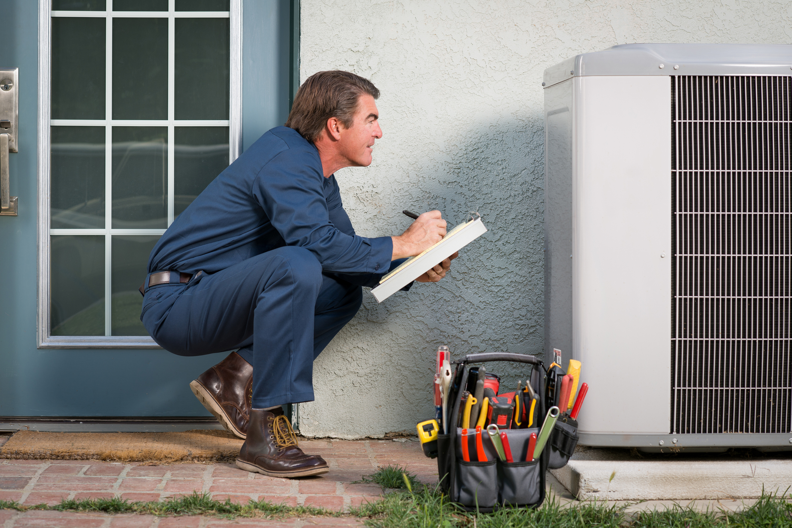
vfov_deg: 16.1
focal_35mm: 85
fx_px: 1870
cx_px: 396
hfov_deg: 23.9
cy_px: 264
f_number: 5.6
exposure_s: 1/125
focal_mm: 85
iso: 50
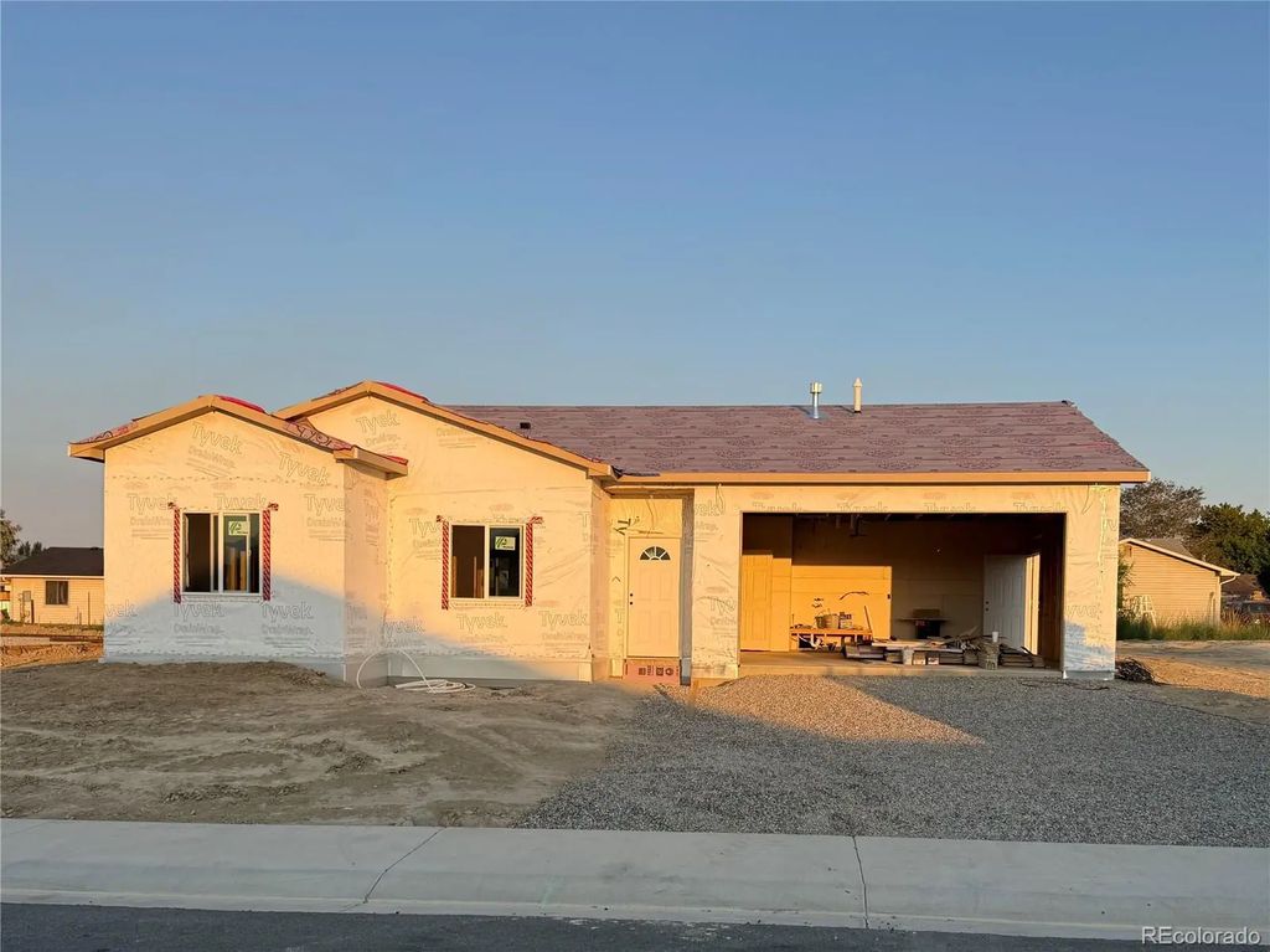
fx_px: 880
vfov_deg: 56.8
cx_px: 635
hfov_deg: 71.6
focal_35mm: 24
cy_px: 476
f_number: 1.78
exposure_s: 1/1949
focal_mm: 6.76
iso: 80
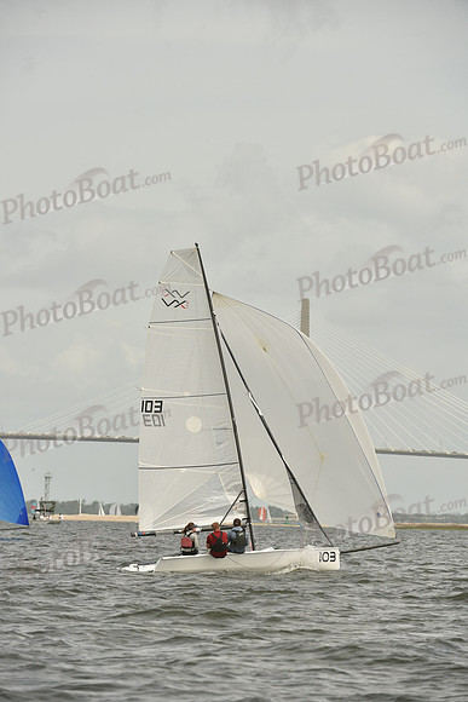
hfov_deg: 5.5
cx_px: 234
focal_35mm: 250
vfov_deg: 8.2
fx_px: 4872
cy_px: 351
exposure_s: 1/1250
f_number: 7.1
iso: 320
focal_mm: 250
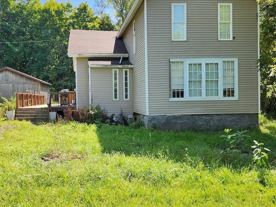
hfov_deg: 54.9
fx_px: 263
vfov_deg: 42.9
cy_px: 99
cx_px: 108
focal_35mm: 33
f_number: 1.8
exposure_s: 1/939
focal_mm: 5.4
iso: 20
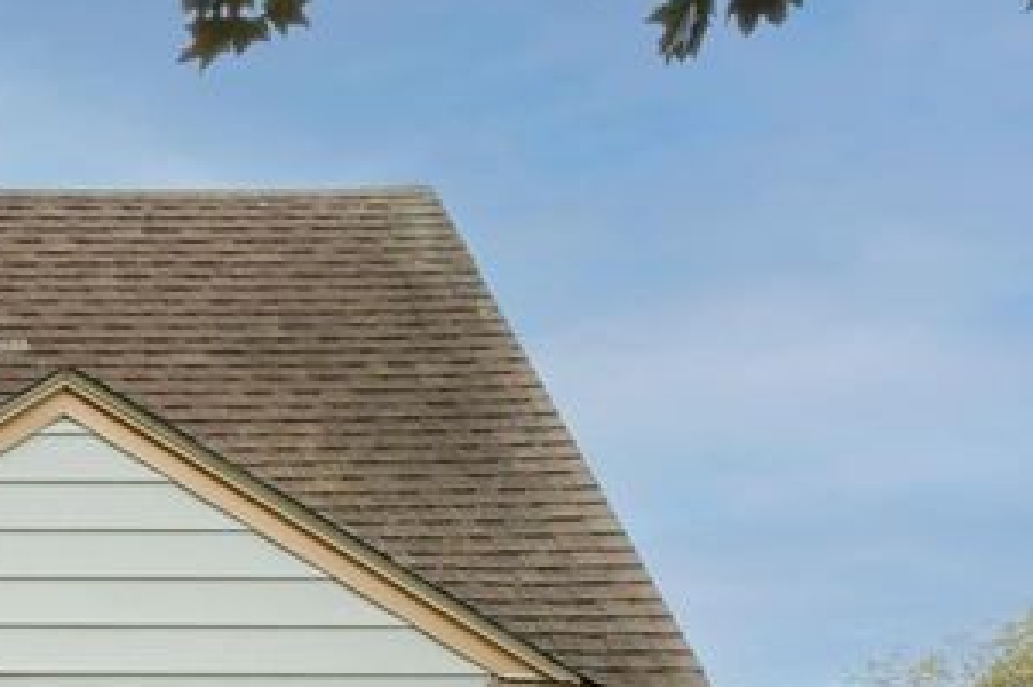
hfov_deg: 20.0
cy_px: 665
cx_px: -381
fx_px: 2637
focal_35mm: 92
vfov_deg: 14.6
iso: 640
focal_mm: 18
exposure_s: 1/250
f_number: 7.1
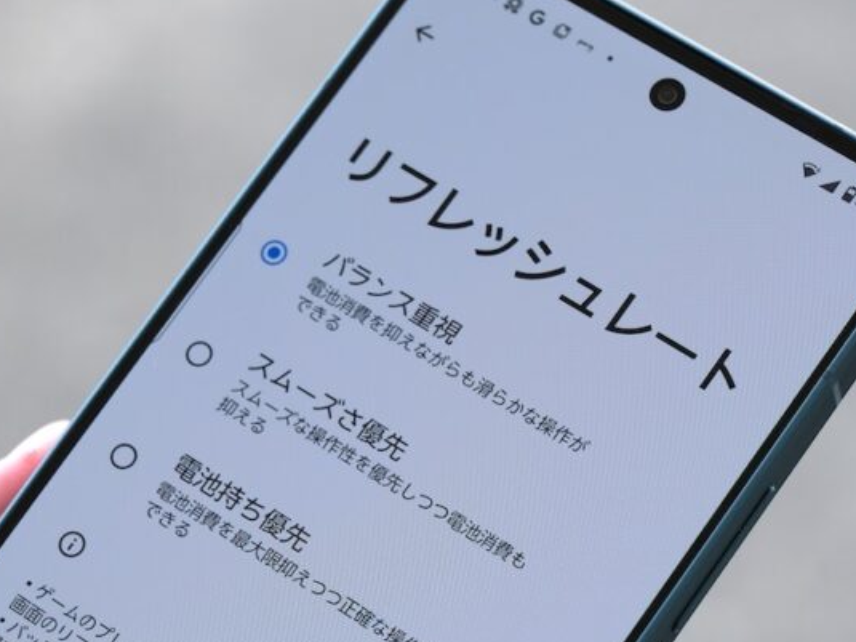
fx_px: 4425
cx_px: 350
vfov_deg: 8.3
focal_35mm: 179
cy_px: 474
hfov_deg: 11.0
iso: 160
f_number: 5
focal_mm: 55
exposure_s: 1/125
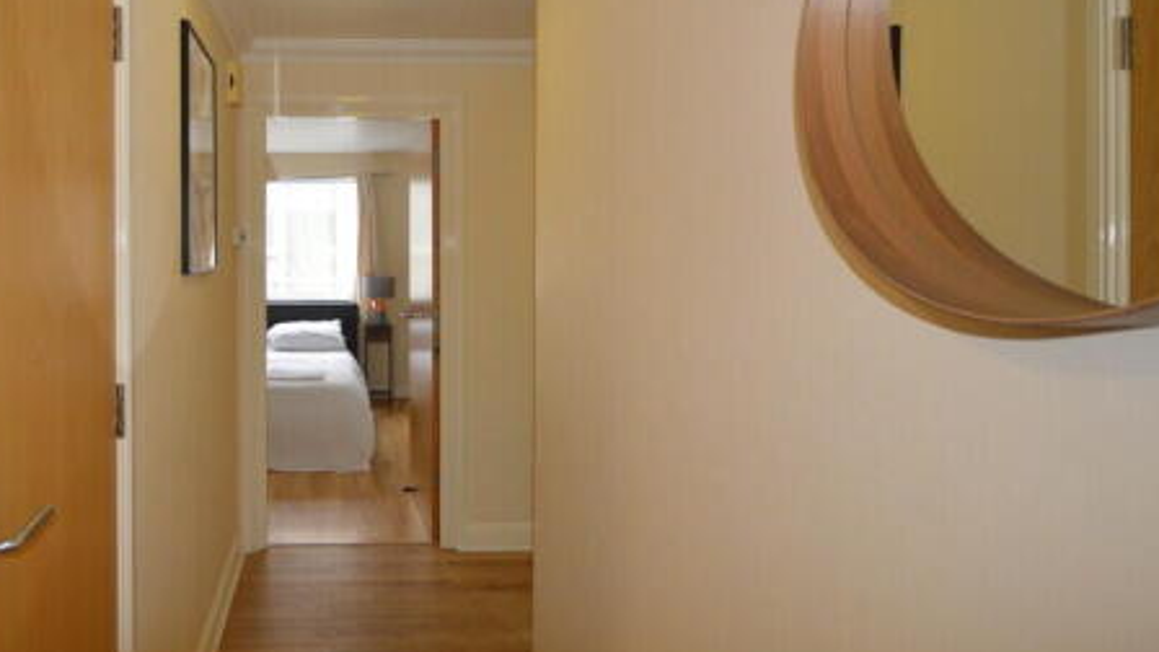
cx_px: 357
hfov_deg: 75.4
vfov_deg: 49.2
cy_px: 261
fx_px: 707
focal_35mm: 23
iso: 720
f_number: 4
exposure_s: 1/60
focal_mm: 10
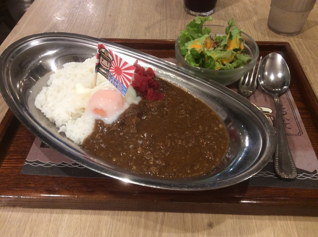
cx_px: 159
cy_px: 118
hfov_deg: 56.9
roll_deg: -2.3
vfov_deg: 44.0
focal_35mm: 32
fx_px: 293
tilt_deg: -44.9
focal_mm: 3.3
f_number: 2.4
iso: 125
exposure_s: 1/24
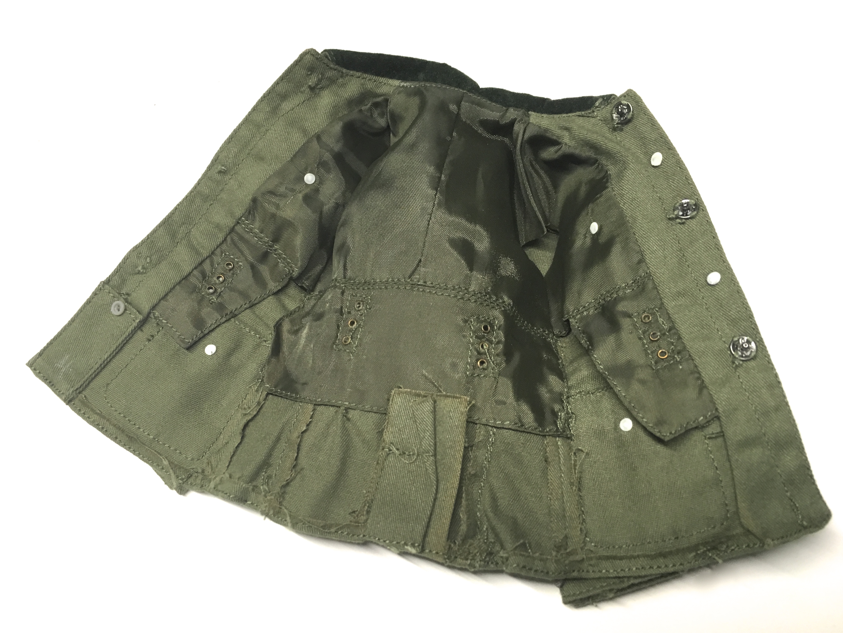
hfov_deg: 61.7
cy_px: 316
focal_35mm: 29
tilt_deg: -53.8
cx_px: 422
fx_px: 706
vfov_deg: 48.2
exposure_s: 1/30
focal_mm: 4.15
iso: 100
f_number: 2.2
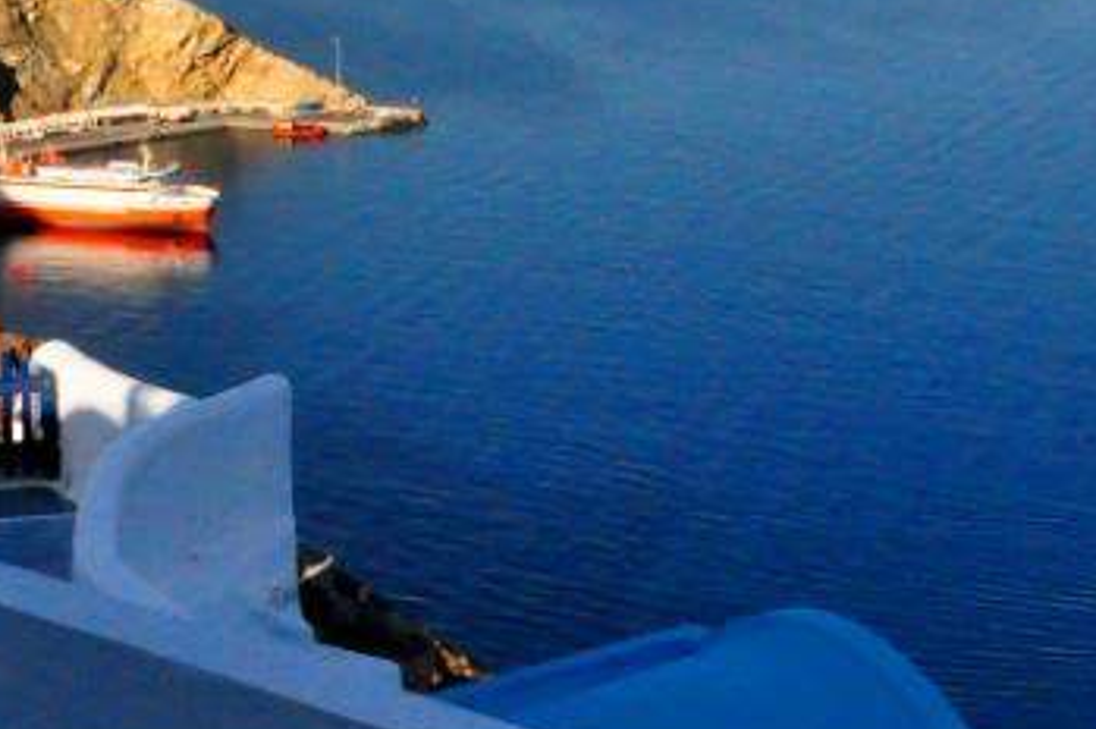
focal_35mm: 132
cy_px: -277
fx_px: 4015
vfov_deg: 10.1
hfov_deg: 15.5
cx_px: 826
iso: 3200
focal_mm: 30
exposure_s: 1/1250
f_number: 18
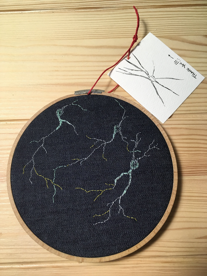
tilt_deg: -74.9
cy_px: 138
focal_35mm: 29
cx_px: 104
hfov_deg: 48.2
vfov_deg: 61.7
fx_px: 231
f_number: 2.2
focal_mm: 4.15
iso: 40
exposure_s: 1/30
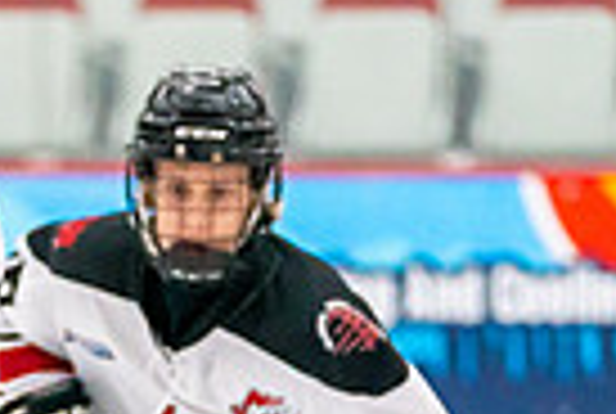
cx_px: -49
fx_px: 11266
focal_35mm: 657
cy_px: 803
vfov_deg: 2.1
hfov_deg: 3.1
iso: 3200
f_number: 2.8
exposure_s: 1/1250
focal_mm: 150
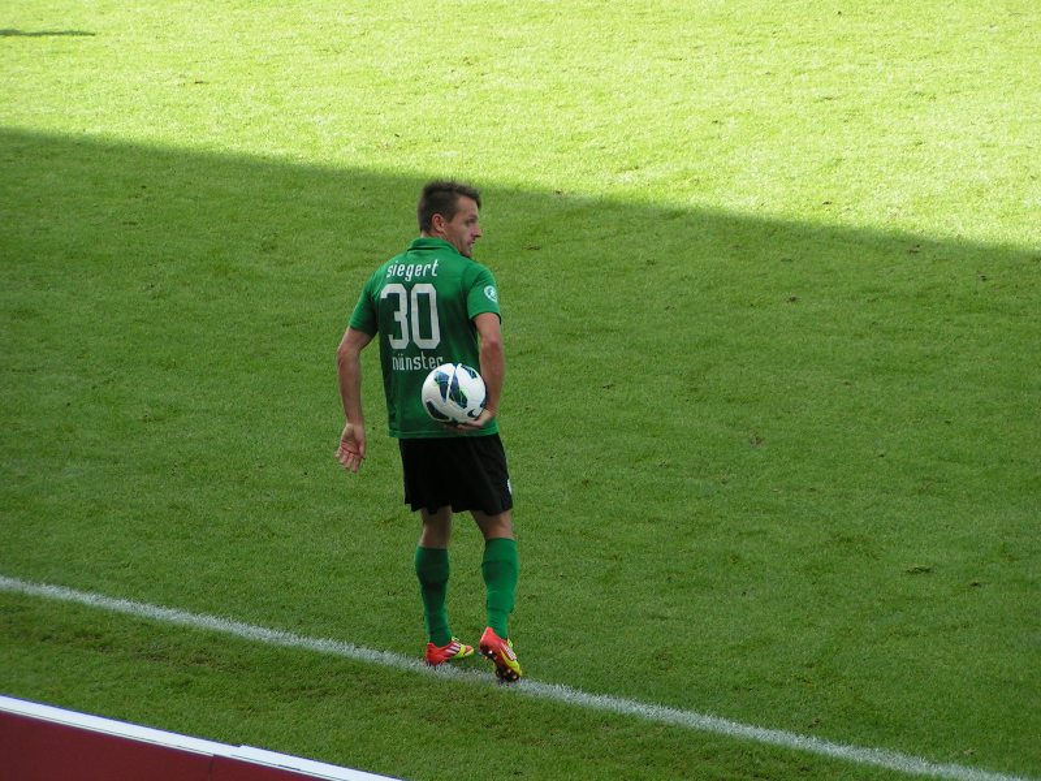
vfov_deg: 7.2
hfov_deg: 9.6
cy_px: 390
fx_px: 6195
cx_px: 520
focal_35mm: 206
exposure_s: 1/250
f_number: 3.5
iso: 50
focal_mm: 31.5
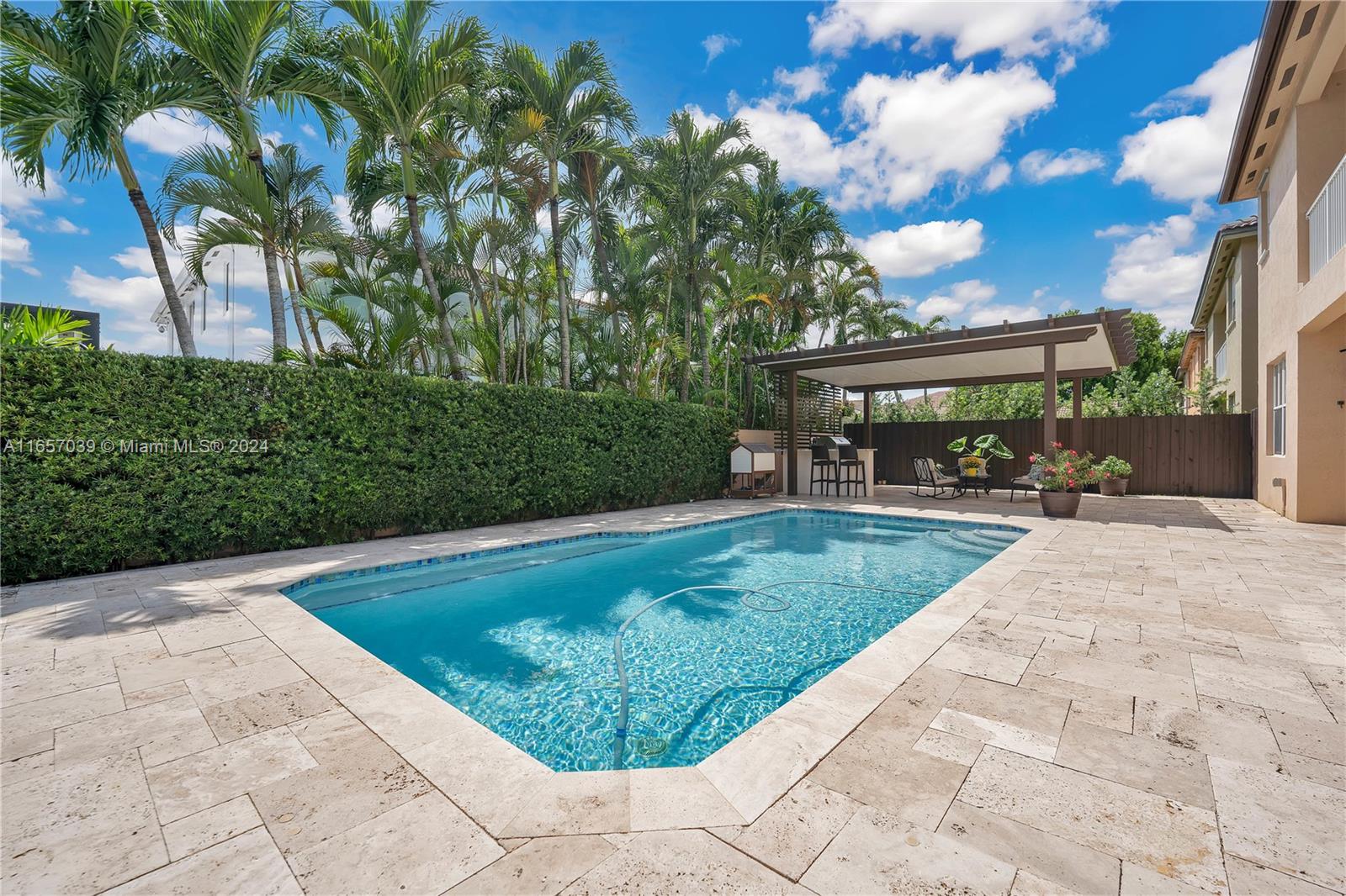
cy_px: 448
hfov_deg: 104.3
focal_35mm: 14
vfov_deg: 81.2
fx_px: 523
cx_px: 673
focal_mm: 14
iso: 100
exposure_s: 1/800
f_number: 5
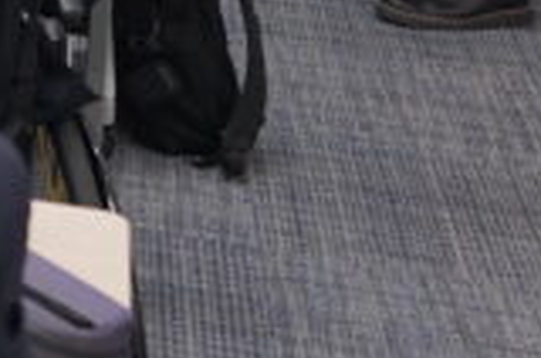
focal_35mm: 178
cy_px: -498
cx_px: -666
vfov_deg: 7.2
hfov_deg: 10.3
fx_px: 2670
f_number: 4
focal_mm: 37
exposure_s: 1/160
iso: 1250
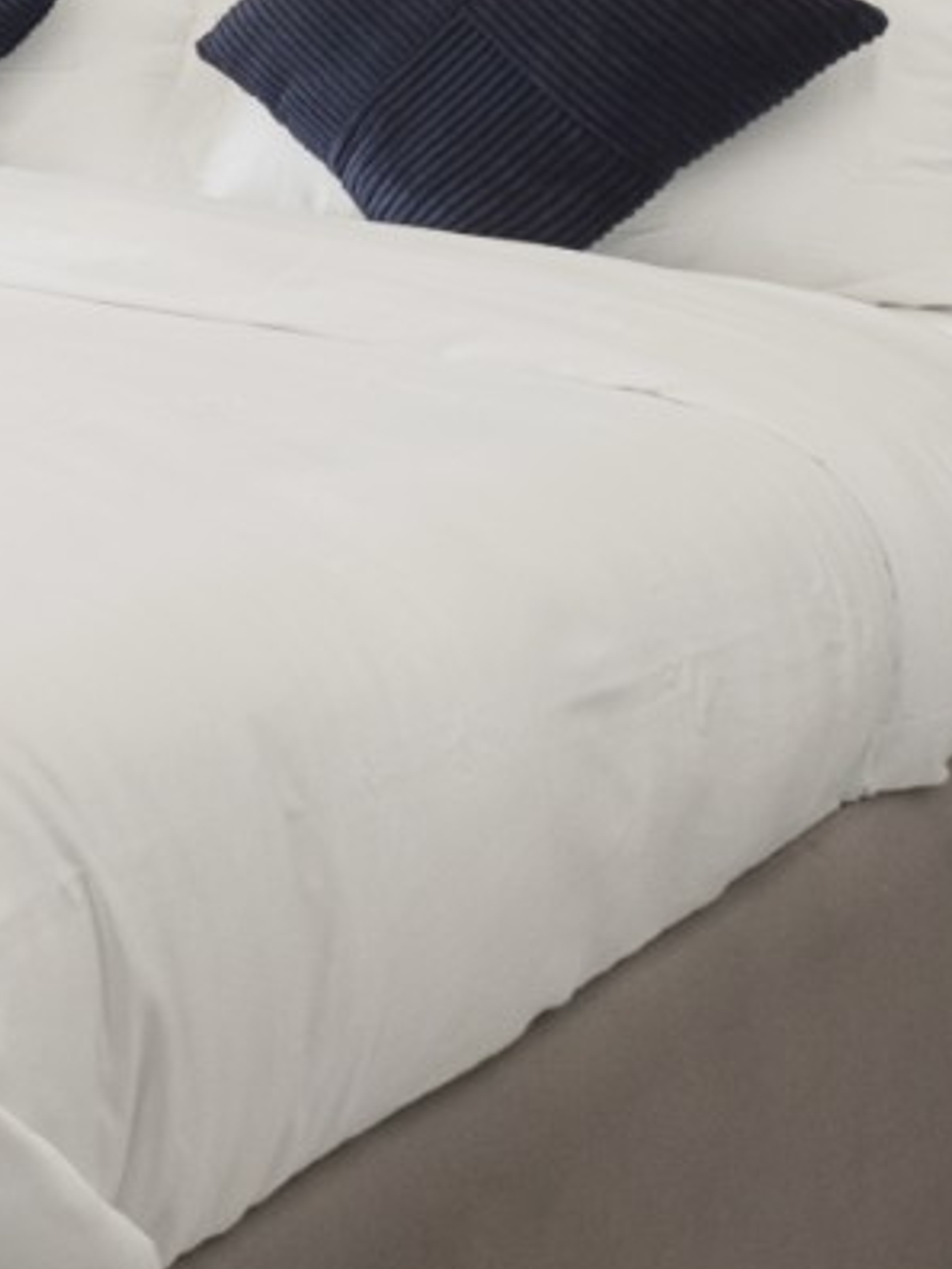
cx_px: -926
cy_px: -131
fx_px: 2163
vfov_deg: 29.4
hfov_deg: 17.8
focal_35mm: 59
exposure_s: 1/50
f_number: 7.1
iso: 800
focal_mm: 10
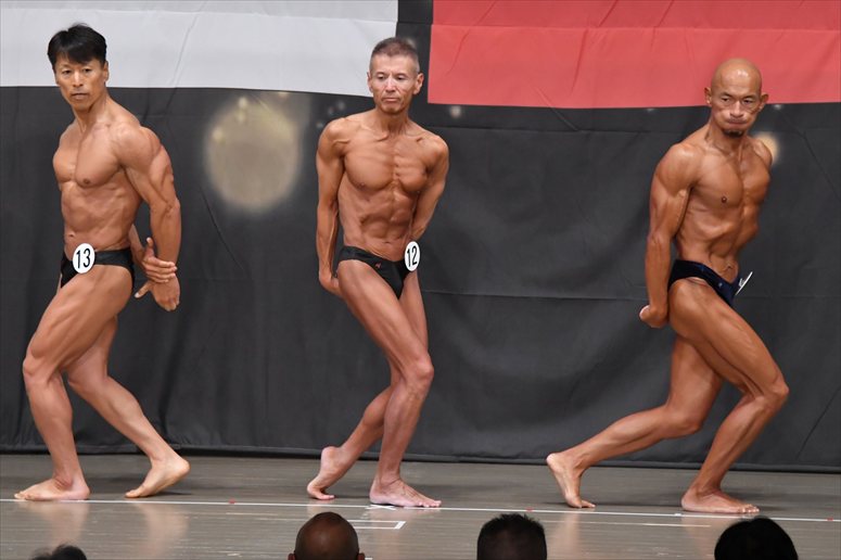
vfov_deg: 5.7
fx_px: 5604
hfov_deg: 8.6
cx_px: 420
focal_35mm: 240
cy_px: 280
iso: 5000
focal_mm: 160
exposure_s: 1/400
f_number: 5.6
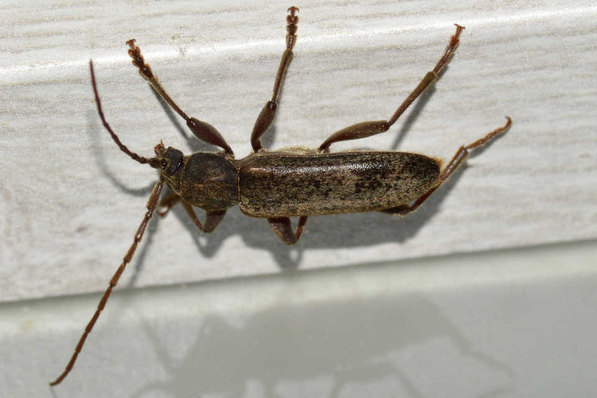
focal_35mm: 150
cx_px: 298
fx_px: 2487
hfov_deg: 13.7
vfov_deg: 9.1
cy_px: 199
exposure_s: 1/125
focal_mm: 100
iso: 100
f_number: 20
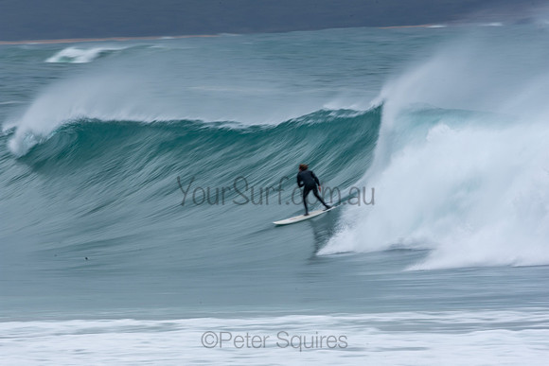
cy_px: 183
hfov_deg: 2.7
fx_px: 11440
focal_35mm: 750
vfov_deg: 1.8
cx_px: 274
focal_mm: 500
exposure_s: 1/25
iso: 100
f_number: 25
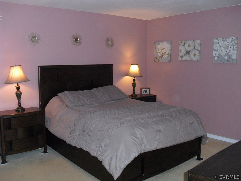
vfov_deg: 39.7
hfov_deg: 51.4
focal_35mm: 36
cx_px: 120
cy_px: 90
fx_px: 251
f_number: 3.1
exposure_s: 1/60
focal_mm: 6.3
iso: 400
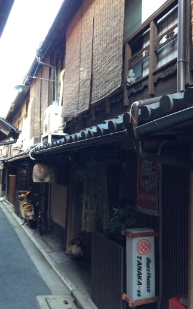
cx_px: 111
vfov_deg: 55.3
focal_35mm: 35
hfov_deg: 36.2
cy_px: 150
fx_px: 295
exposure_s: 1/24
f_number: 2.4
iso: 80
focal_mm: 3.3
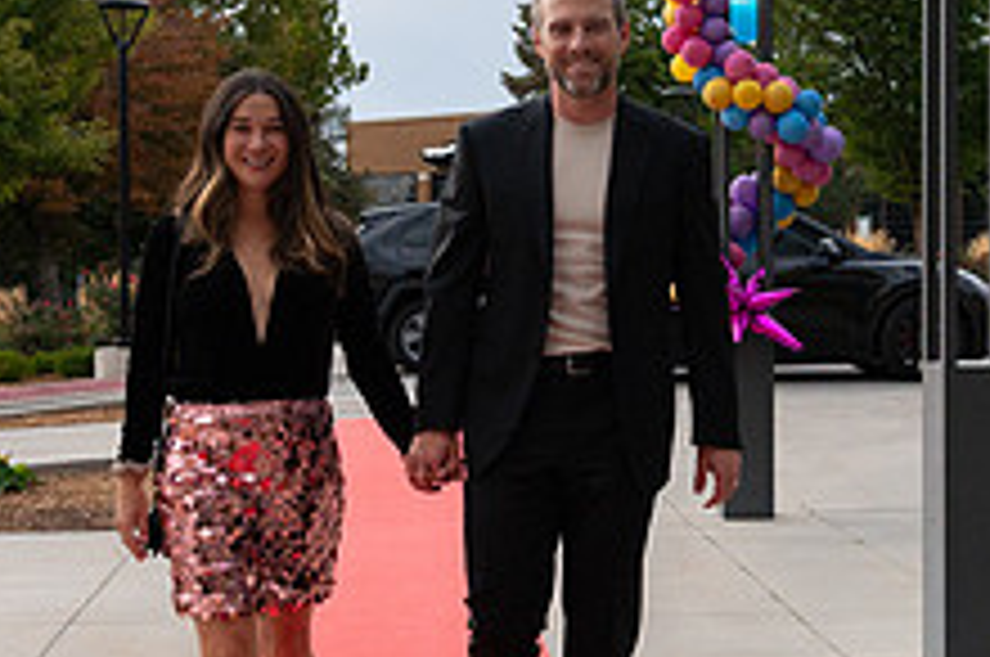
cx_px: 556
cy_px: 248
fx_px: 1950
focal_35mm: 71
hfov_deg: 28.5
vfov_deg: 19.1
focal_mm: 24
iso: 500
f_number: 4
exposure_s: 1/6400
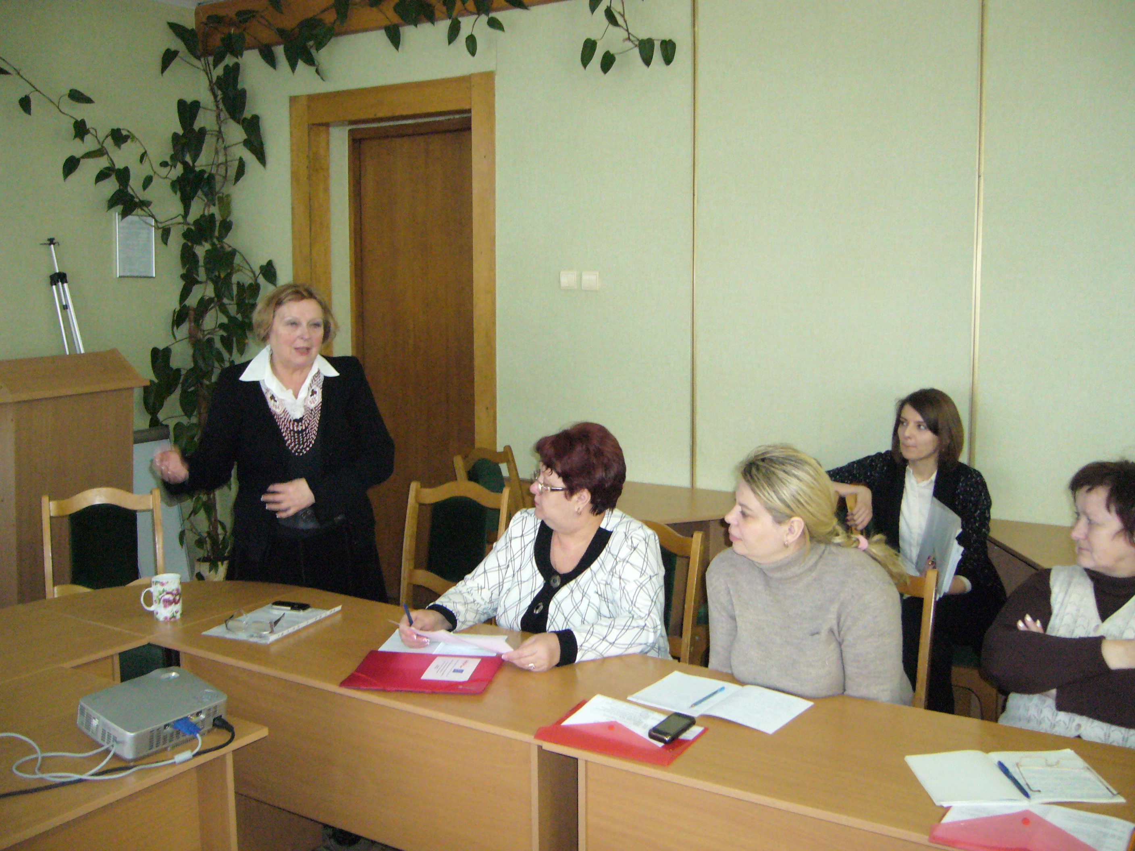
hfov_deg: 52.6
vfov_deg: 40.7
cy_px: 426
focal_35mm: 35
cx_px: 568
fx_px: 1148
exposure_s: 1/30
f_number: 2.8
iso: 400
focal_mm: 5.8
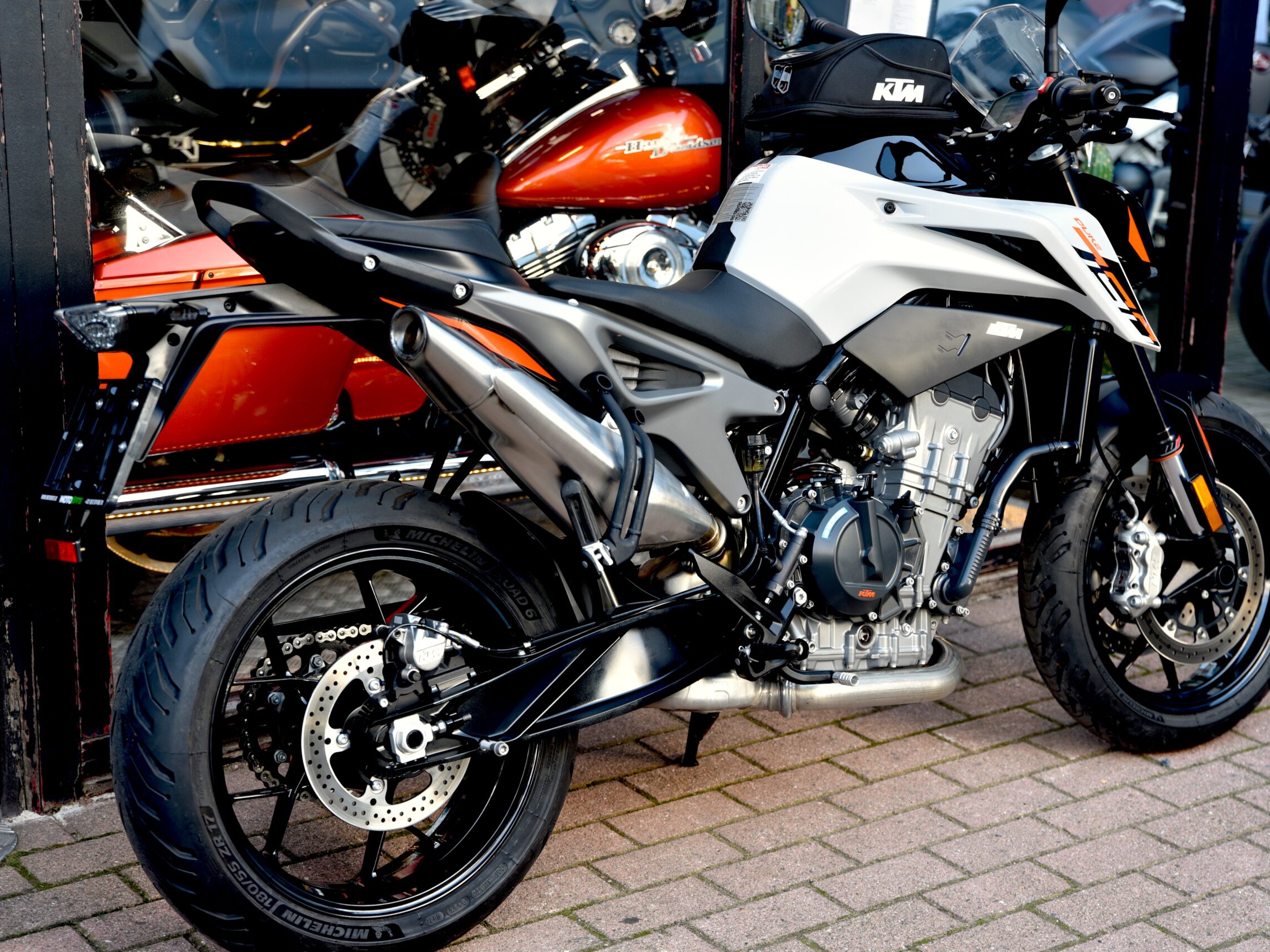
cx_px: 678
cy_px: 476
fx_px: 2385
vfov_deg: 22.6
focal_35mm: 65
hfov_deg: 29.8
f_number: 4
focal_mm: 60
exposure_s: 1/60
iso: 200
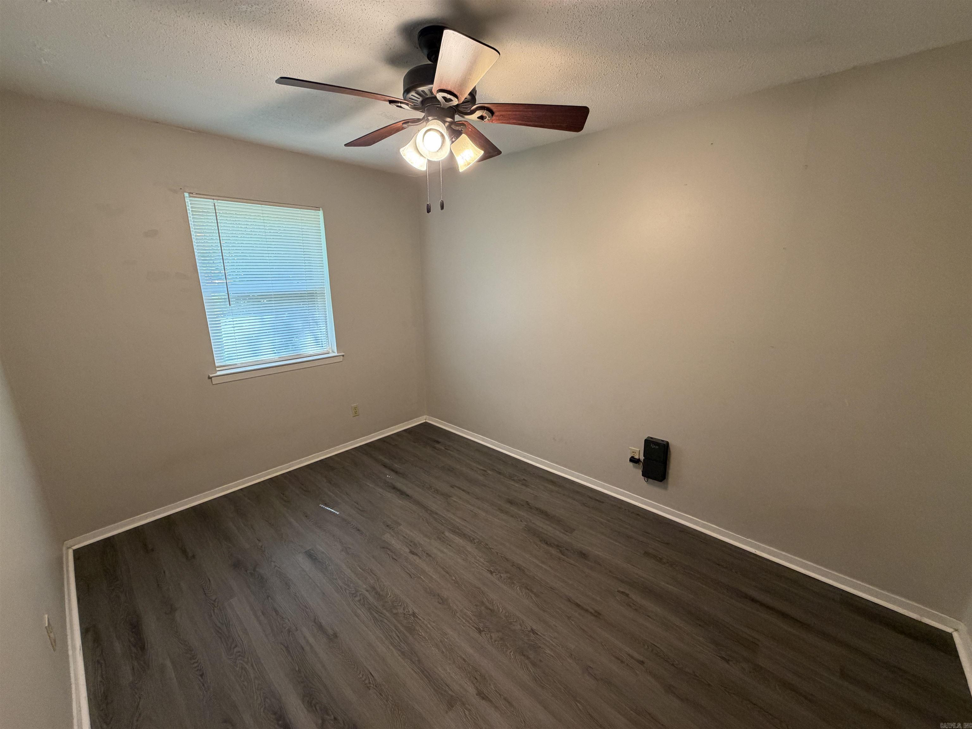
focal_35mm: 14
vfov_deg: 85.7
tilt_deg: -14.2
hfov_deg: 102.1
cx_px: 486
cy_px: 364
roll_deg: +0.7
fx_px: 393
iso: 160
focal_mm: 2.22
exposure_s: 1/60
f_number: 2.2
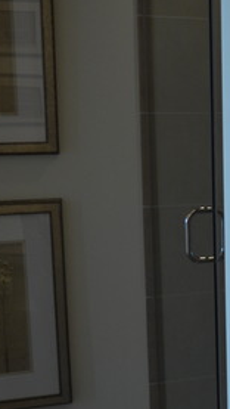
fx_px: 942
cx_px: 426
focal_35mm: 87
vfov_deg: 24.3
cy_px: 282
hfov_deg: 12.6
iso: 560
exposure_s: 1/60
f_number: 4
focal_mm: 24
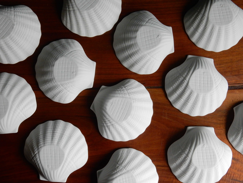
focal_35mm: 36
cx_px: 122
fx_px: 253
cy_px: 92
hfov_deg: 51.4
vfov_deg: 39.7
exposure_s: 1/40
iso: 500
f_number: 4
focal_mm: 6.4
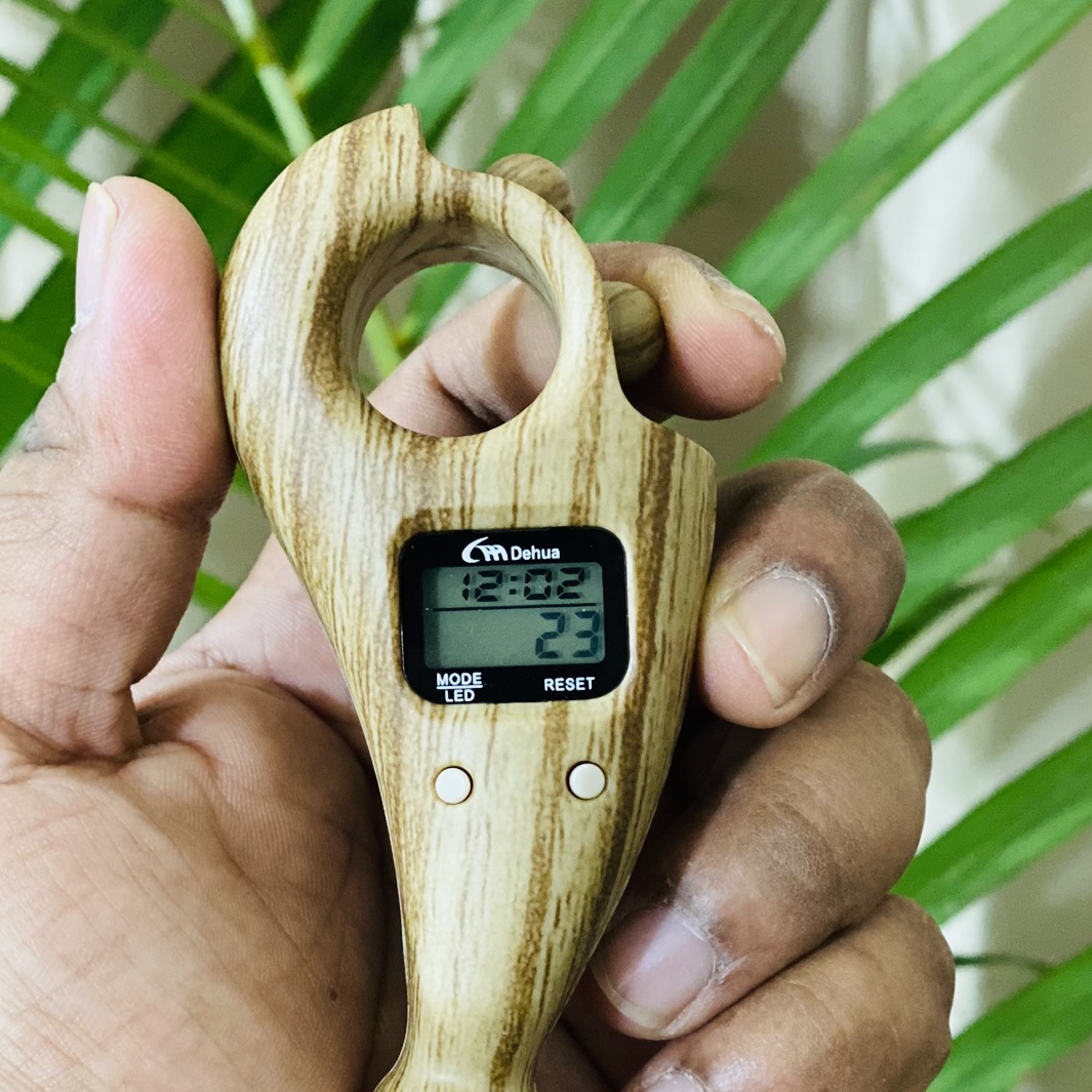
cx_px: 498
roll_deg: +2.3
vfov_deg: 19.9
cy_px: 738
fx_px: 3105
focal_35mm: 87
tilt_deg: -25.0
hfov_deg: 19.9
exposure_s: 1/25
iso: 320
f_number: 2
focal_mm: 6
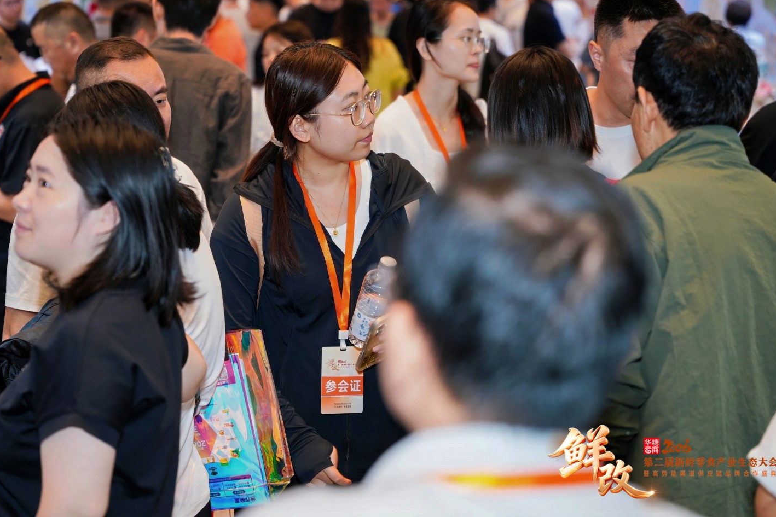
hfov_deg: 25.4
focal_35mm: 80
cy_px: 222
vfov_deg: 17.1
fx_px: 1724
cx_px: 350
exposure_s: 1/125
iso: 500
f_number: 2.8
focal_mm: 70
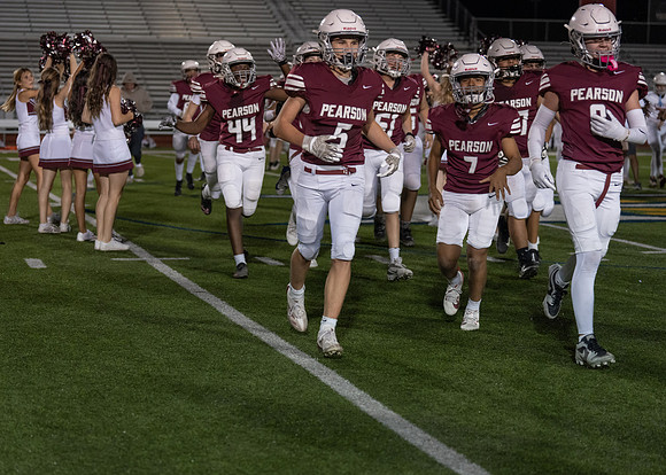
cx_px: 291
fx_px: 1521
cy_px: 240
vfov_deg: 17.8
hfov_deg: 24.7
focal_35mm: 80
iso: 2000
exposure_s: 1/1000
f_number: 2.8
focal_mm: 70
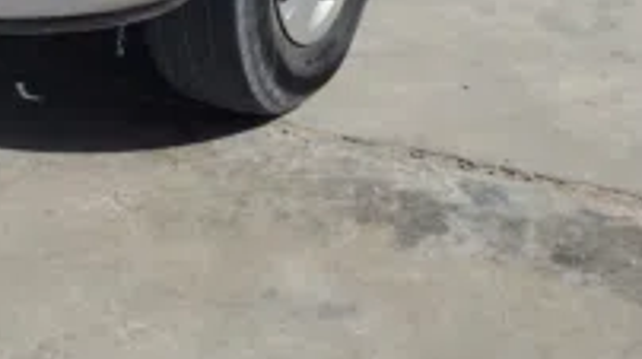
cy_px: -159
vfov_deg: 13.7
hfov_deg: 25.5
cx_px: 229
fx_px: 1411
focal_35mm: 83
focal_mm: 5.25
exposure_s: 1/1549
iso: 101
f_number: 1.75
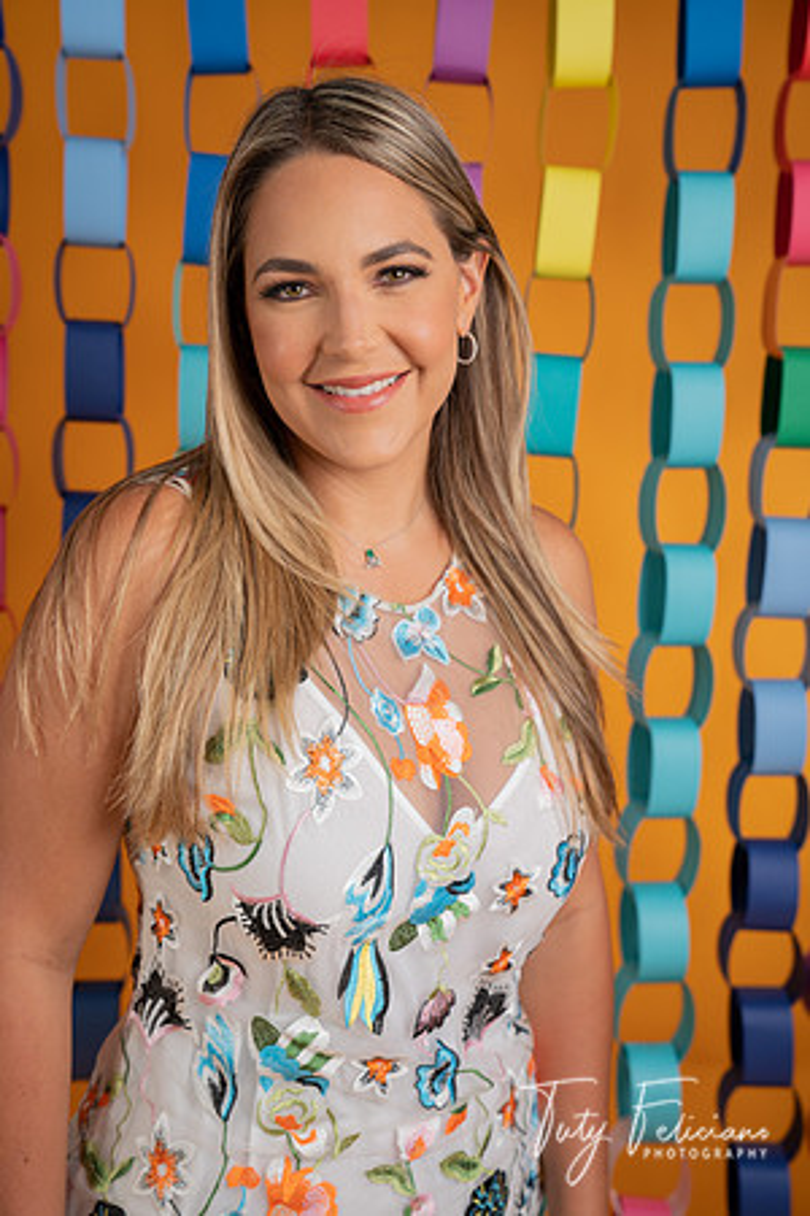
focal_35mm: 51
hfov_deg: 26.5
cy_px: 608
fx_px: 1721
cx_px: 405
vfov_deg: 38.9
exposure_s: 1/160
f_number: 4.5
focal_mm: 51
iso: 80
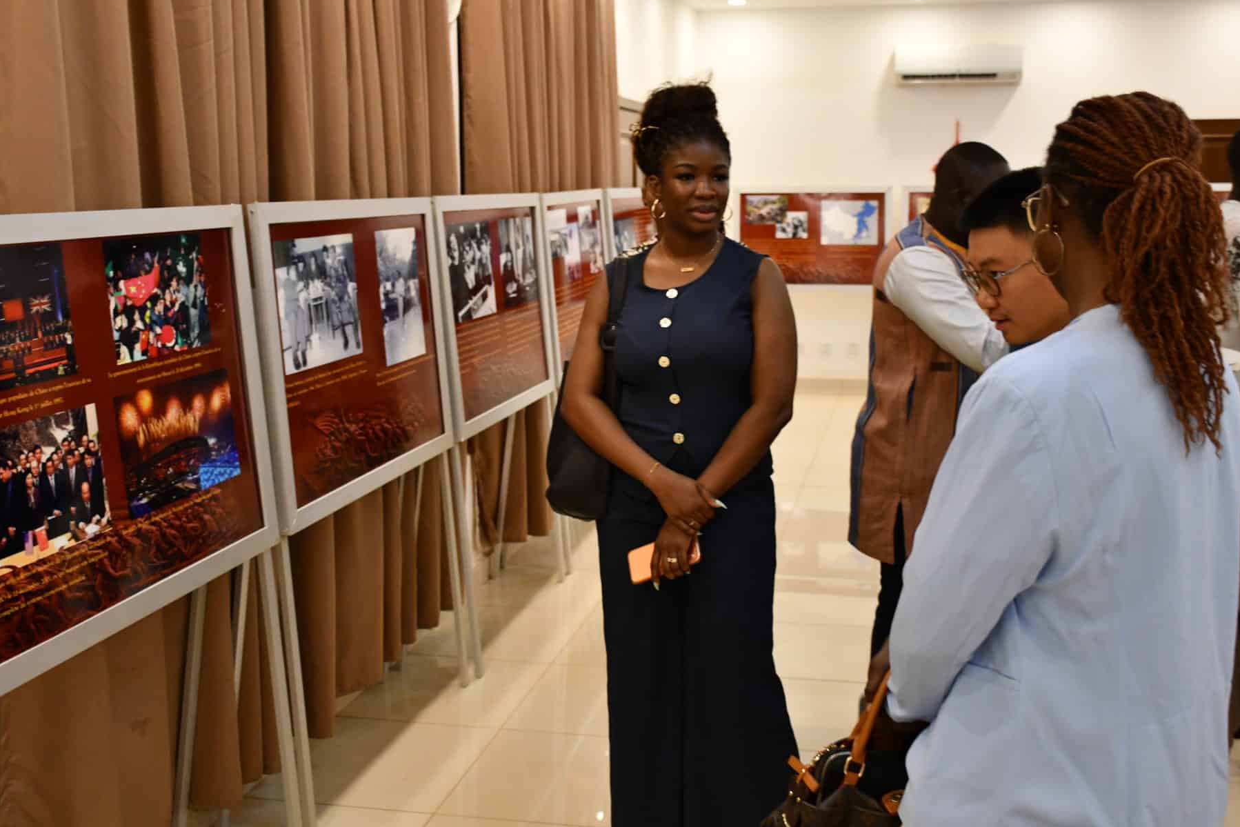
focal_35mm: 41
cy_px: 360
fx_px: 1412
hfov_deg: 47.4
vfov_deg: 32.6
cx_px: 639
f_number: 3.8
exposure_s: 1/125
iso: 1600
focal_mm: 24
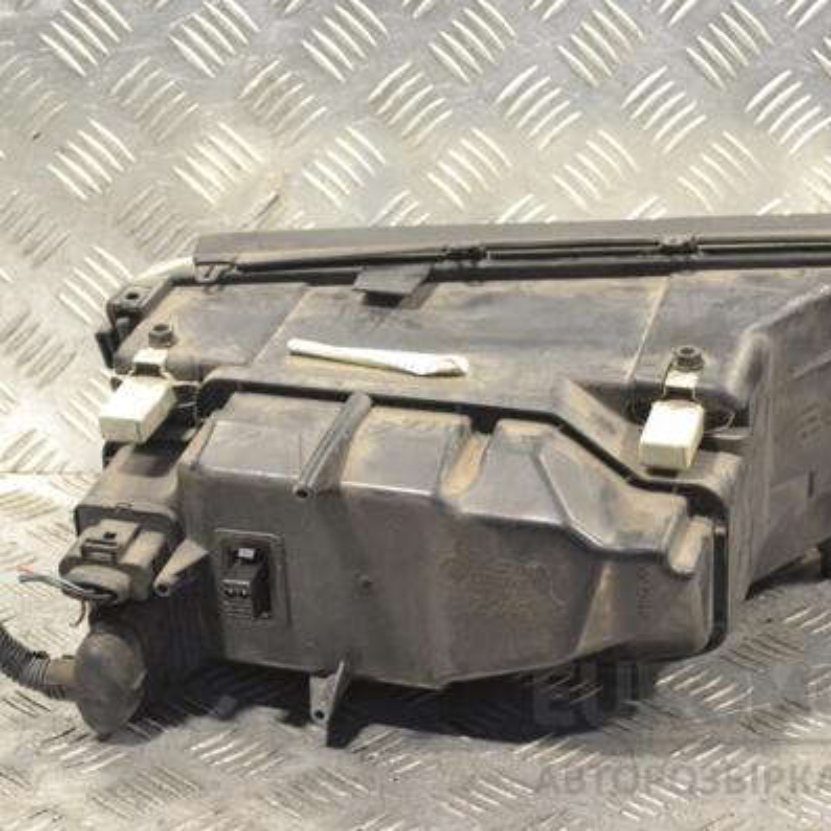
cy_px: 414
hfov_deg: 22.4
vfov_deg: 22.5
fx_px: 2091
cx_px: 494
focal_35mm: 77
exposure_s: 1/200
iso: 3200
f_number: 7.1
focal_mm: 40
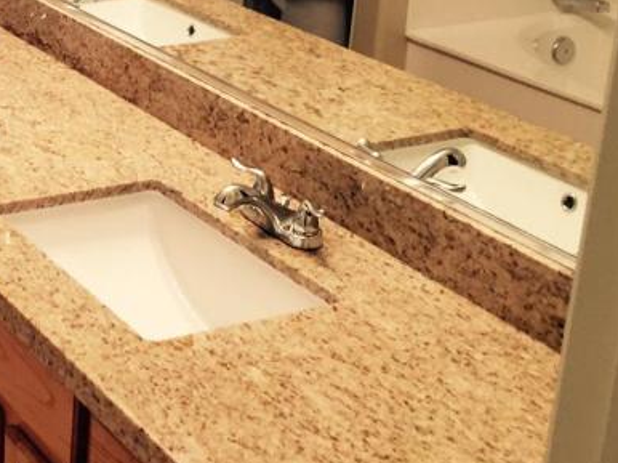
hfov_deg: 23.3
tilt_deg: -19.0
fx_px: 1374
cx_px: -118
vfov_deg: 18.9
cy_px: 90
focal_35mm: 77
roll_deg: -0.9
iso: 100
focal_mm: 4.15
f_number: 2.2
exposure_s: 1/30
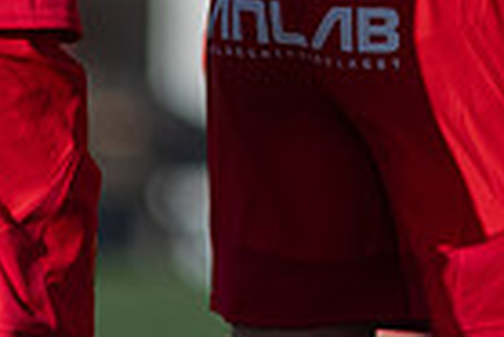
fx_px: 26263
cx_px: 489
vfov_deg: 0.7
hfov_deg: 1.1
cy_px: -346
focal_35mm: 1874
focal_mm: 300
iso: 100
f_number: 3.2
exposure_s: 1/2000
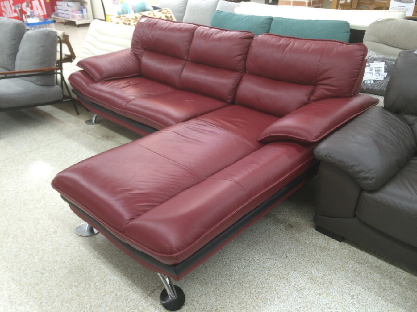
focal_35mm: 29
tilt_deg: -29.3
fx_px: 349
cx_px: 208
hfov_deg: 61.7
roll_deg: -0.6
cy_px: 156
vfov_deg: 48.2
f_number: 2.2
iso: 50
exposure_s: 1/30
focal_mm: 4.15
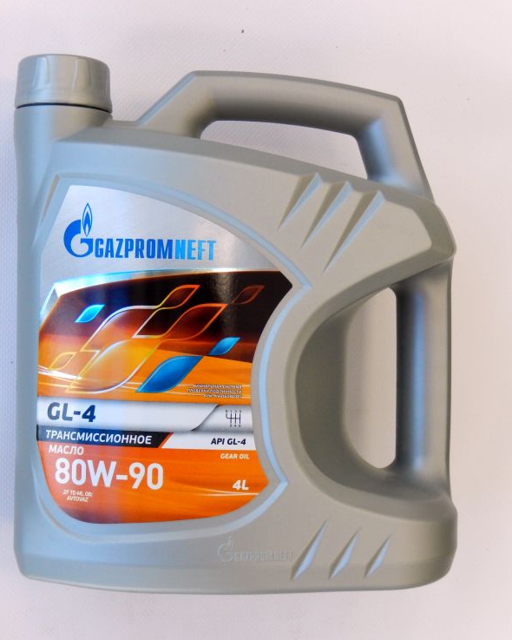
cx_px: 256
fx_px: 1022
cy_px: 325
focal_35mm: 54
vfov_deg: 34.7
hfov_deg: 28.1
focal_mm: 9.2
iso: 400
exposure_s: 1/100
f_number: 4.5
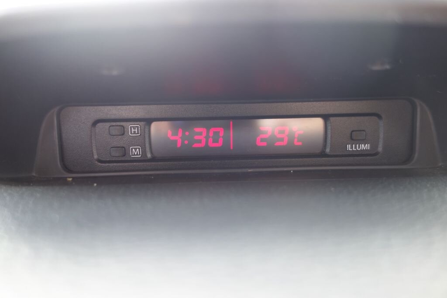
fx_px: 348
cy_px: 149
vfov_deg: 46.4
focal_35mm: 28
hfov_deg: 65.5
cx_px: 224
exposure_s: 1/100
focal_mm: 10.4
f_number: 1.8
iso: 125
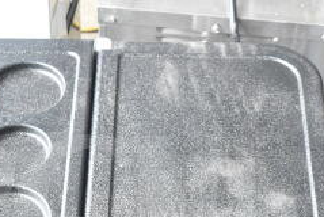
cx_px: 49
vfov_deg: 13.0
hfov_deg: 19.5
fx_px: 931
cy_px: 243
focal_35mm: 103
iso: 1600
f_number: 5.6
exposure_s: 1/125
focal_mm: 27
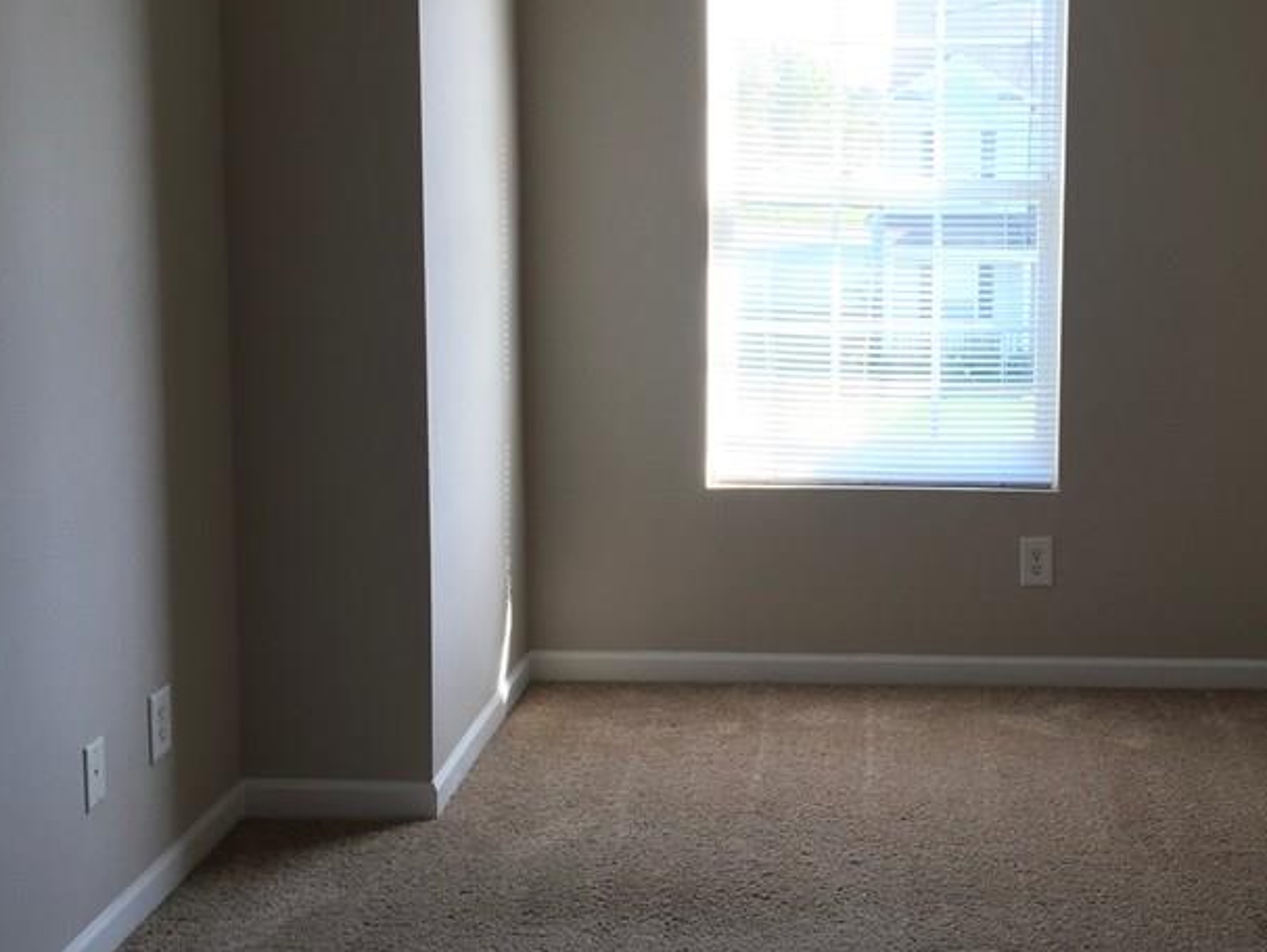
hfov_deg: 37.9
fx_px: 1794
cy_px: 335
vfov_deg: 29.5
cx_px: 947
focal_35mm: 49
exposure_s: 1/60
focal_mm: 4.15
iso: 32
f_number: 2.2
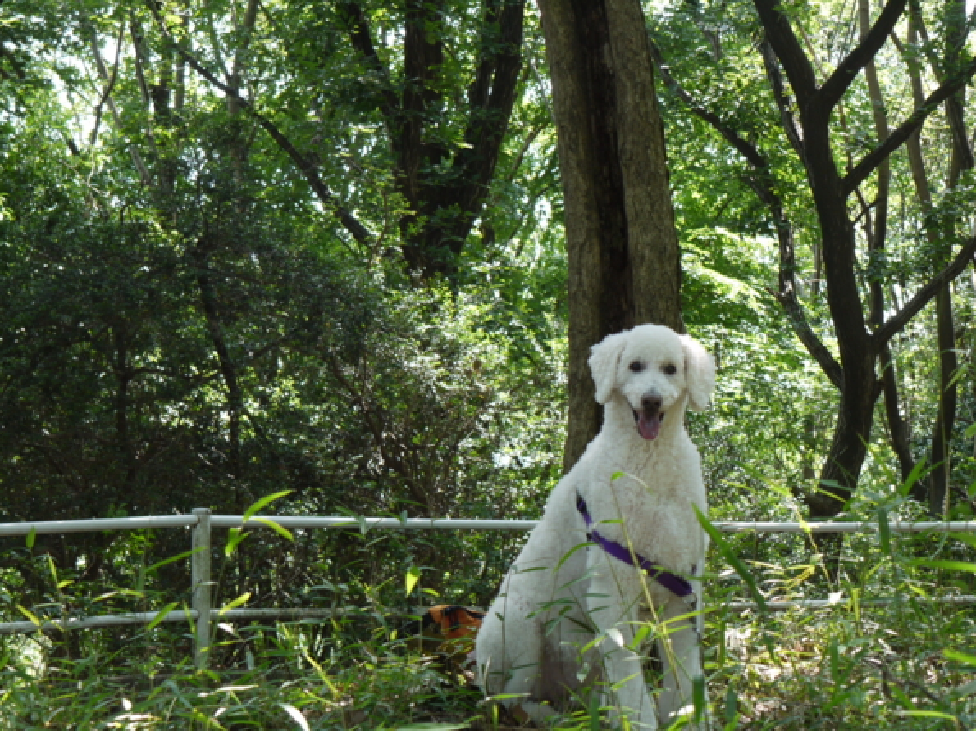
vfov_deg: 12.2
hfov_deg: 16.3
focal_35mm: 121
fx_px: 3411
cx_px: 571
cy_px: 487
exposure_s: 1/60
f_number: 5.6
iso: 200
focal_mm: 45
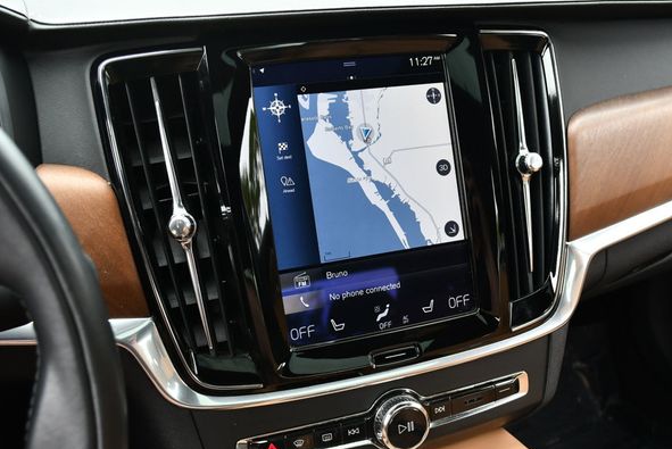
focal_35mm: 39
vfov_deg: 34.3
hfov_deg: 49.5
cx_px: 346
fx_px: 729
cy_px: 224
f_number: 4.5
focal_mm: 18
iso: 400
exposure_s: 1/250
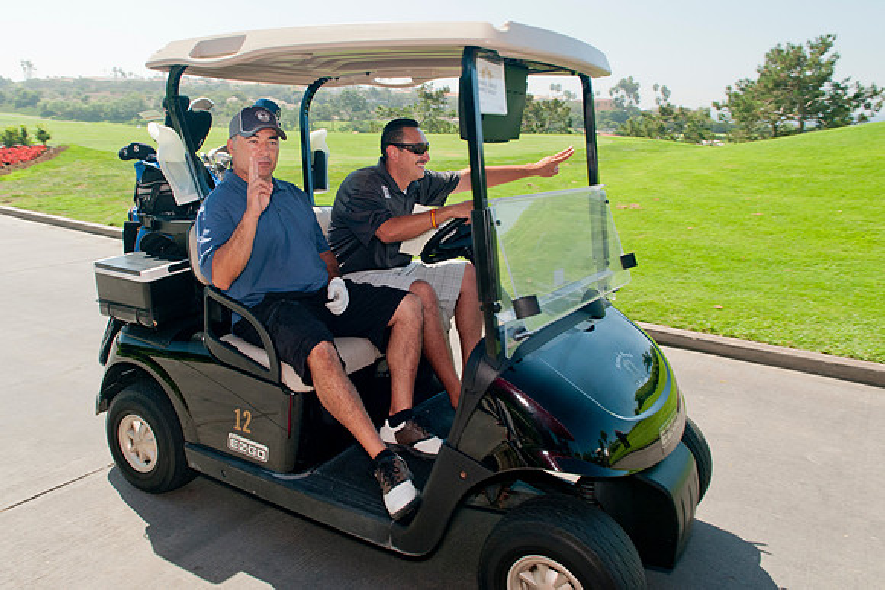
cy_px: 265
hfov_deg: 65.0
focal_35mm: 28
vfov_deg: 46.2
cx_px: 396
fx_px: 692
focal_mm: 17
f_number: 7.1
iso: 400
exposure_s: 1/200
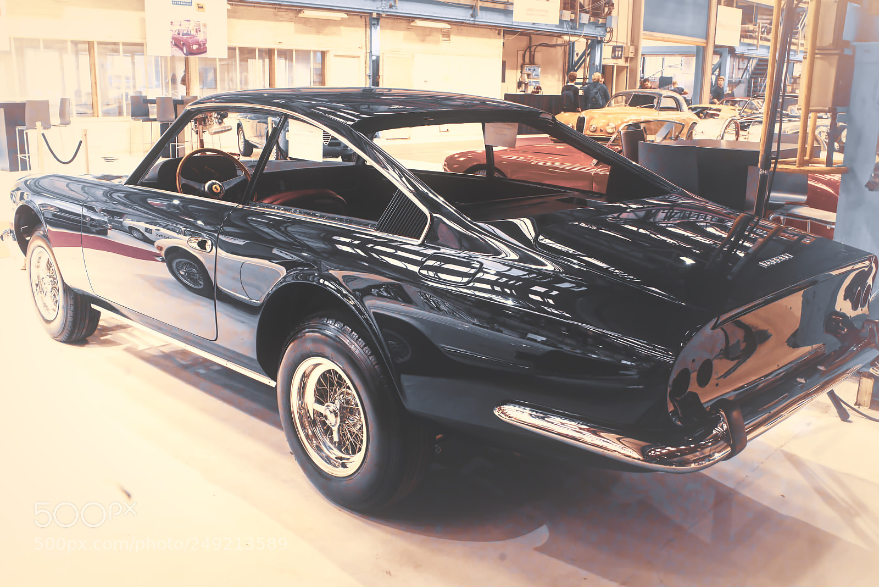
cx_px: 440
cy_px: 294
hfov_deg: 54.4
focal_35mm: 35
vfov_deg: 37.9
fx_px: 855
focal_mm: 35
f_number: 9
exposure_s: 1/40
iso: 10000
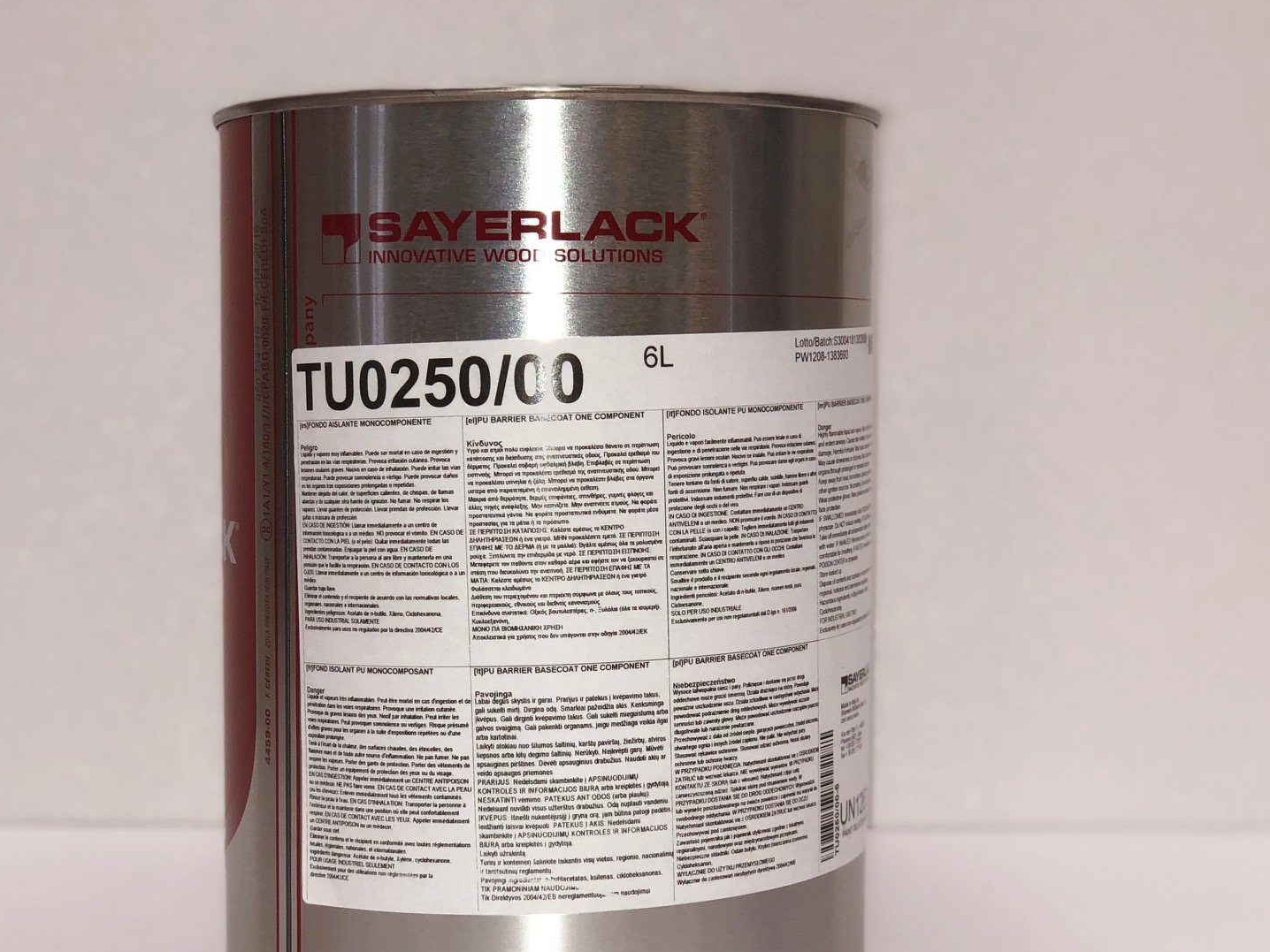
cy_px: 600
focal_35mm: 73
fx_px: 2678
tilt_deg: -3.3
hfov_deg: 26.6
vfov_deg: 20.1
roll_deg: -0.5
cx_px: 528
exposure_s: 1/50
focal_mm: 6
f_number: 2.4
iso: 20
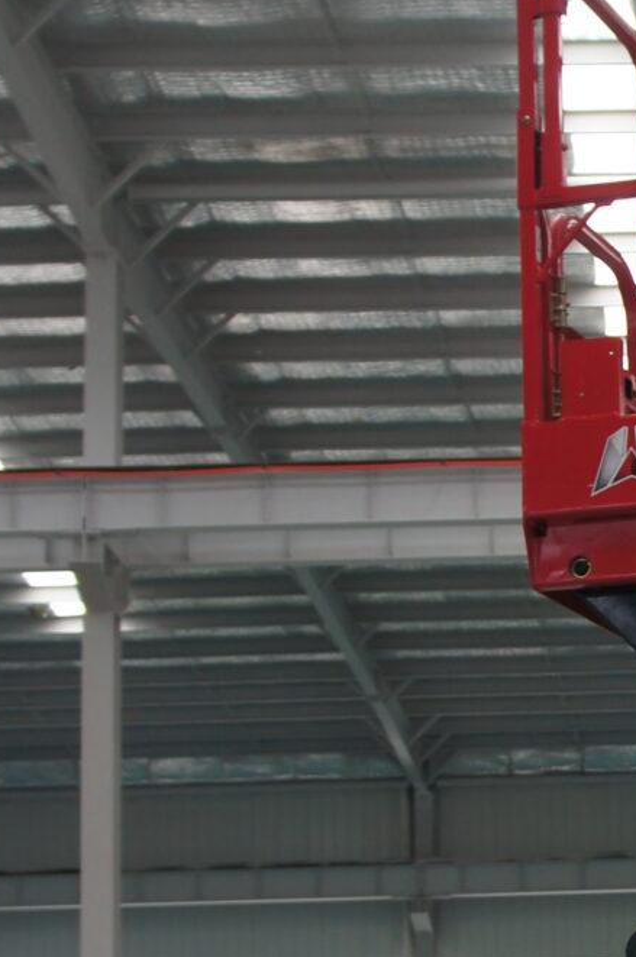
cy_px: 801
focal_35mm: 122
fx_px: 3240
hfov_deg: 10.5
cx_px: 1145
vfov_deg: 16.7
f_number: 4
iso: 250
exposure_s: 1/160
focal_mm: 21
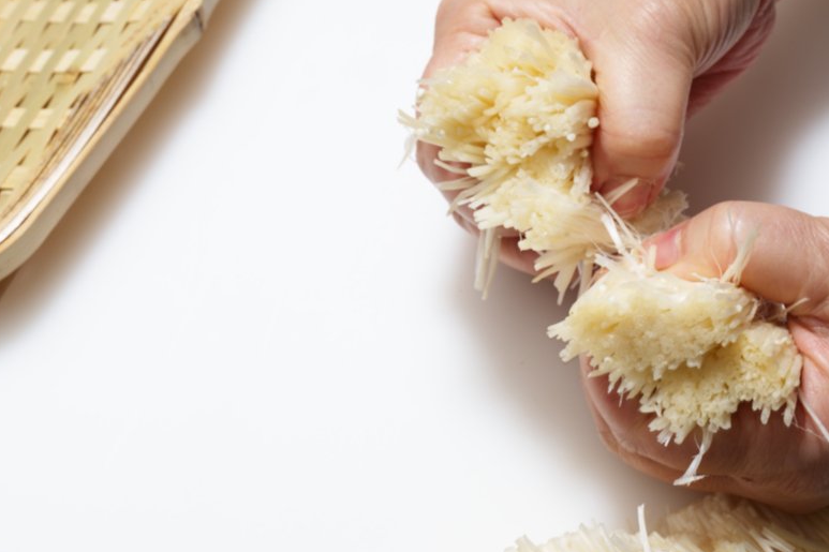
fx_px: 1358
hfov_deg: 33.7
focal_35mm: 59
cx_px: 548
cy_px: 400
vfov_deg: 22.8
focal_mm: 38
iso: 100
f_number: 8
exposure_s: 1/100
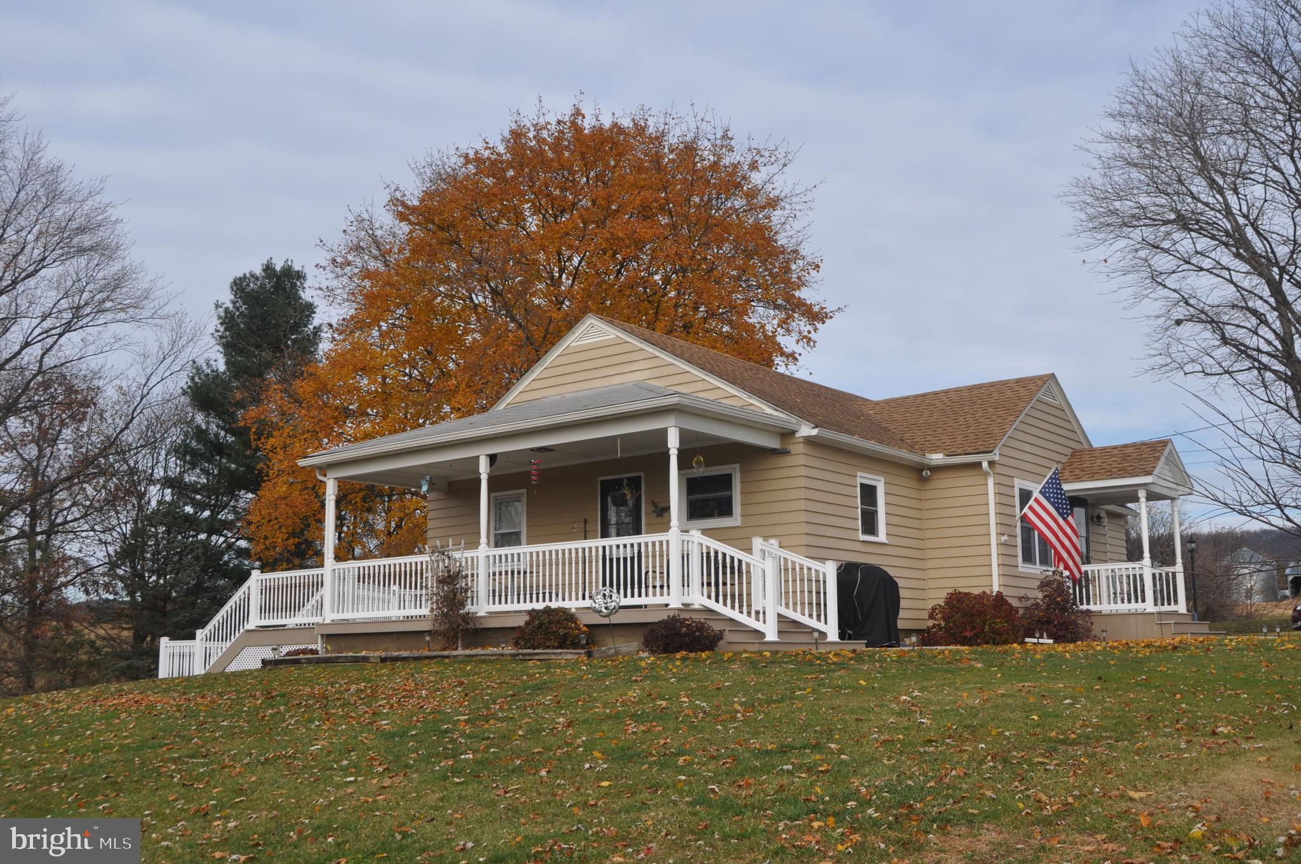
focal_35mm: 36
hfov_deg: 53.2
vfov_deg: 36.8
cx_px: 650
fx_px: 1299
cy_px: 432
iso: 200
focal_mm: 24
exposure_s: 1/320
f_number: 9
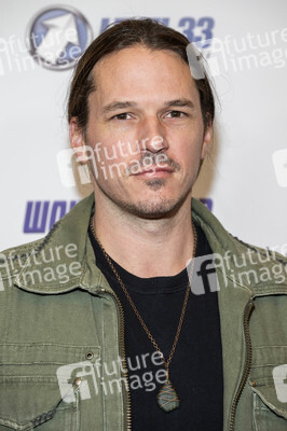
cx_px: 144
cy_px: 216
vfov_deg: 21.7
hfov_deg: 14.5
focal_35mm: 94
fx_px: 1126
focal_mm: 94
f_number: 5.6
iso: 800
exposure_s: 1/200
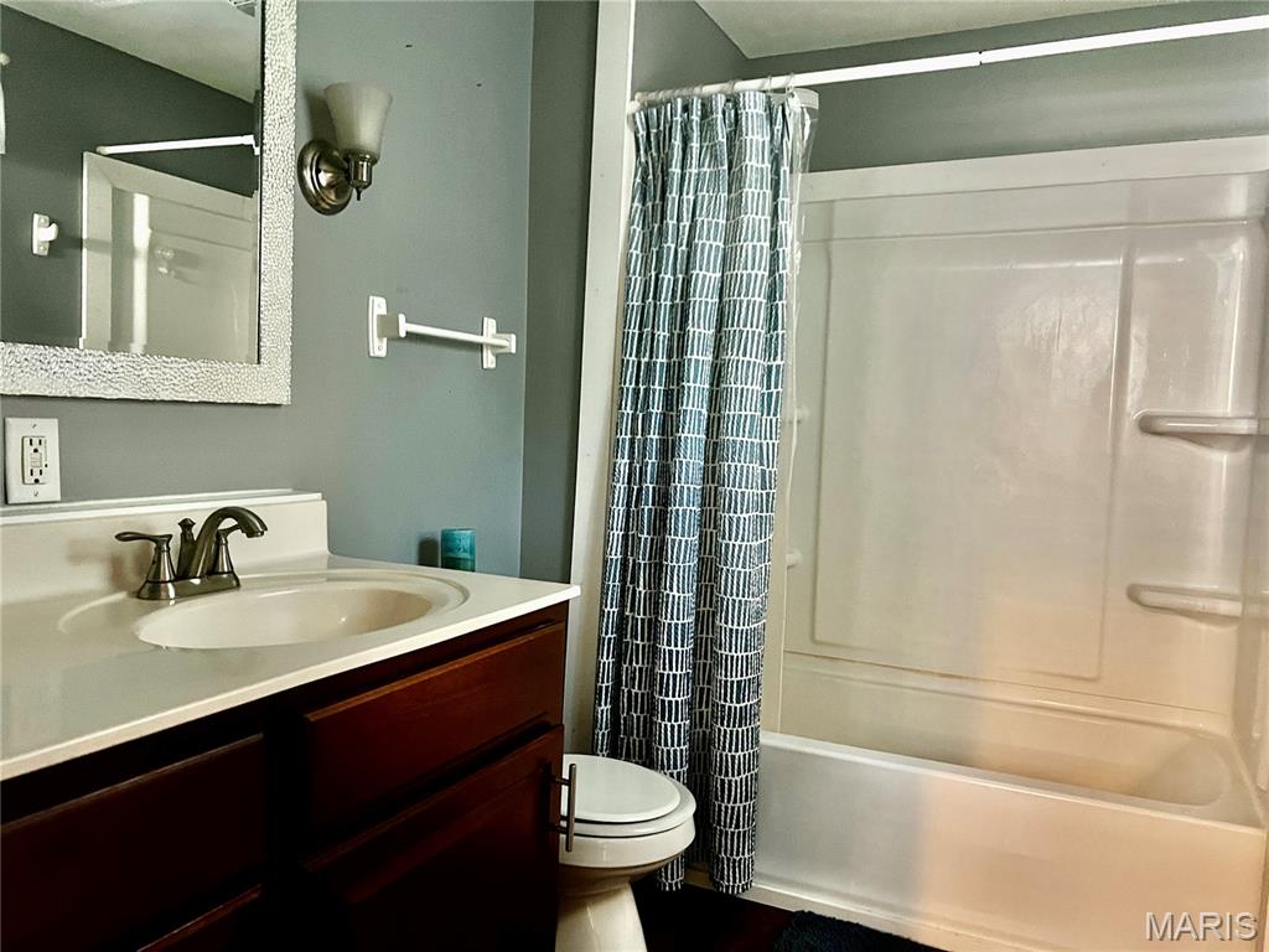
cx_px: 634
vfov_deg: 53.1
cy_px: 476
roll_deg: -2.9
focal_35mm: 26
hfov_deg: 67.3
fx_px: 953
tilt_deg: -4.9
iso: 640
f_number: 1.5
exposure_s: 1/30
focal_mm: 5.7
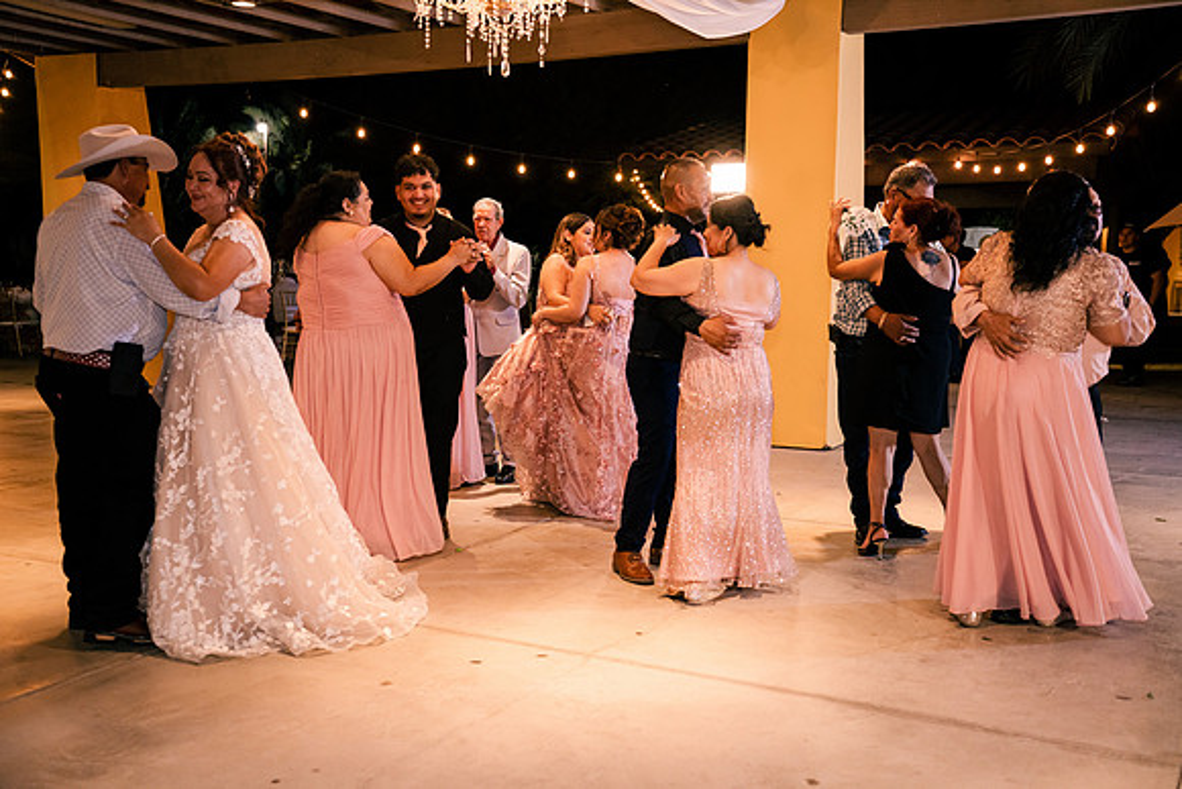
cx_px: 591
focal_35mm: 38
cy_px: 394
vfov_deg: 35.1
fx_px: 1248
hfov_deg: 50.7
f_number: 2.8
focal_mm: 38
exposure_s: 1/200
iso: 3200
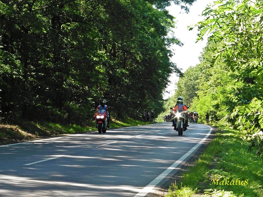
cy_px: 98
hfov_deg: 14.4
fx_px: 1041
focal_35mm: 137
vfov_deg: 10.8
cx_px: 132
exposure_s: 1/250
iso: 400
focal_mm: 24.4
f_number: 6.3
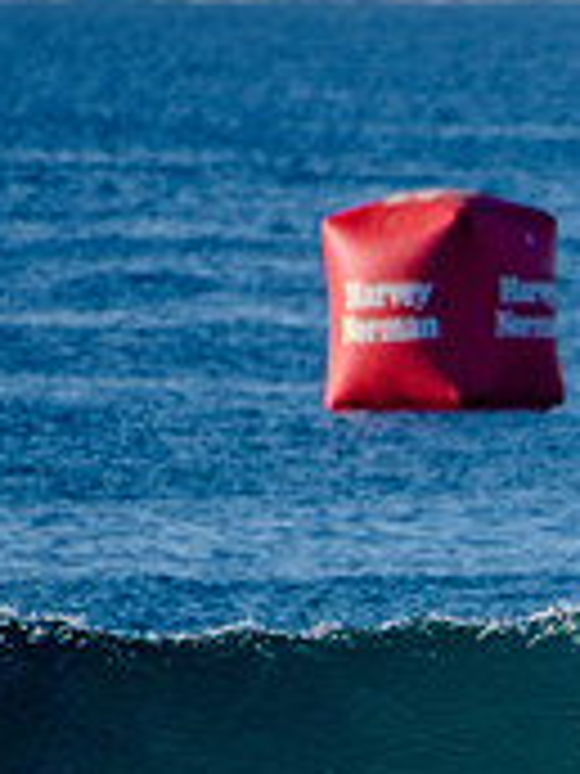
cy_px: 731
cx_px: 1043
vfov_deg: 1.2
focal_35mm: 1622
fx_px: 36236
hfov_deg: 0.9
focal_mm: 500
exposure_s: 1/1600
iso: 160
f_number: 5.6
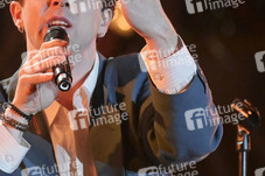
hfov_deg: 2.2
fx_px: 7017
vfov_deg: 1.4
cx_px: 67
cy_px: 87
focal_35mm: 954
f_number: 6.3
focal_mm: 480
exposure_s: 1/640
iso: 12800
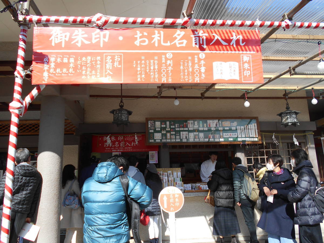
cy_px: 122
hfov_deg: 60.0
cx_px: 162
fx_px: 281
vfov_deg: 46.8
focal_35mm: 30
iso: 80
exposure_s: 1/400
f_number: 3.4
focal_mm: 5.1
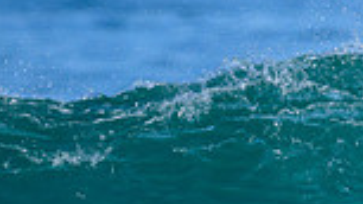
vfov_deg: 0.3
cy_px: 368
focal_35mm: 3911
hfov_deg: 0.6
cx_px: 764
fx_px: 37638
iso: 280
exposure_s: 1/2000
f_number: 6.3
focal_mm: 800
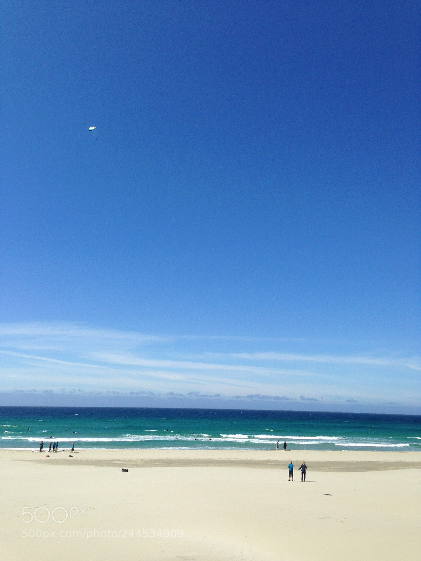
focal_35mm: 33
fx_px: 535
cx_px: 210
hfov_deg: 42.9
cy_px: 280
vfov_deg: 55.4
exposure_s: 1/2358
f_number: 2.4
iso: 50
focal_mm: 4.12
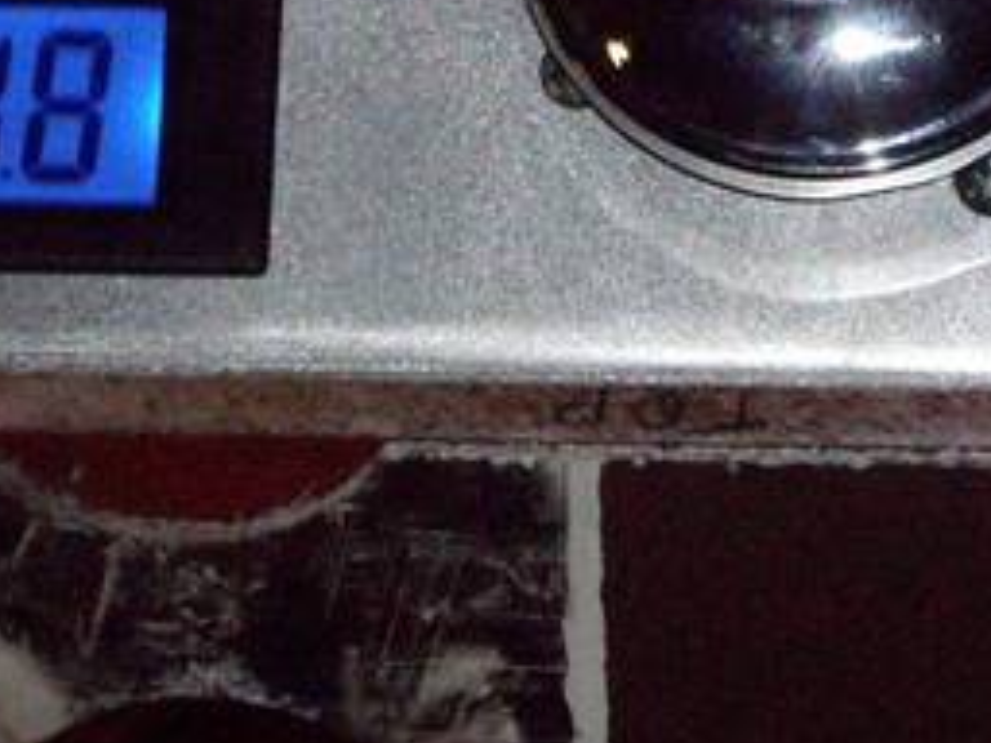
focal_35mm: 250
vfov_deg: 5.9
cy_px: -186
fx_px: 7157
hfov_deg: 7.9
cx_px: 619
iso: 400
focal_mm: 12.8
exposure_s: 1/80
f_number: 4.1
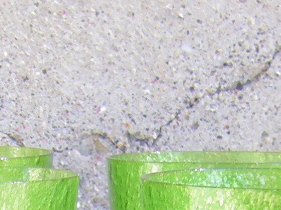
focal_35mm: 222
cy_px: 471
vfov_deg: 6.4
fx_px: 1802
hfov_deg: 8.9
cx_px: 226
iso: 64
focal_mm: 6.3
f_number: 3.5
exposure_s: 1/100
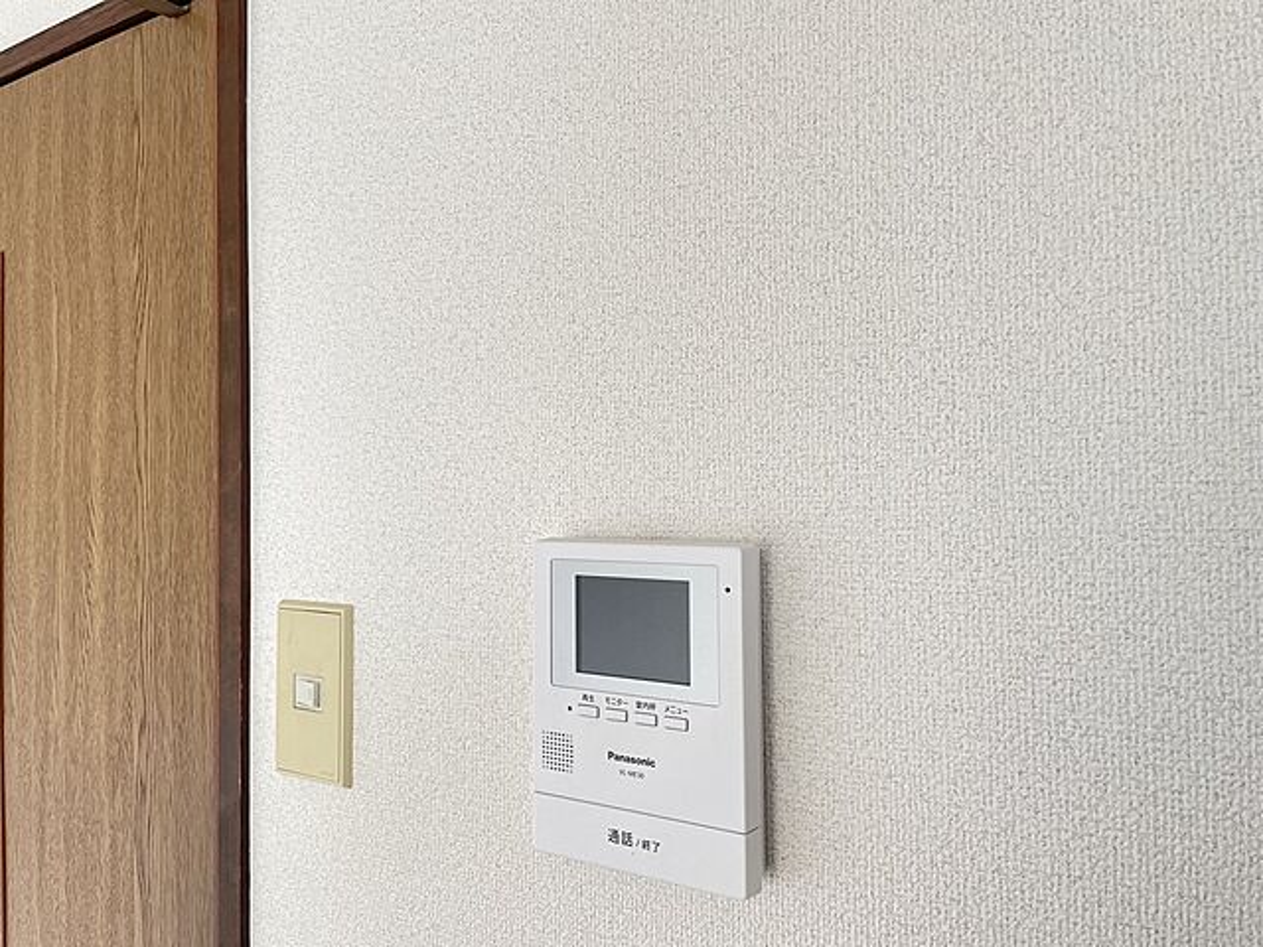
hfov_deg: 67.3
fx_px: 949
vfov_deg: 53.1
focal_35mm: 26
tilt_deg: +1.2
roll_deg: +0.6
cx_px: 632
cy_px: 474
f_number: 1.6
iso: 125
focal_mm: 4.2
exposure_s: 1/121
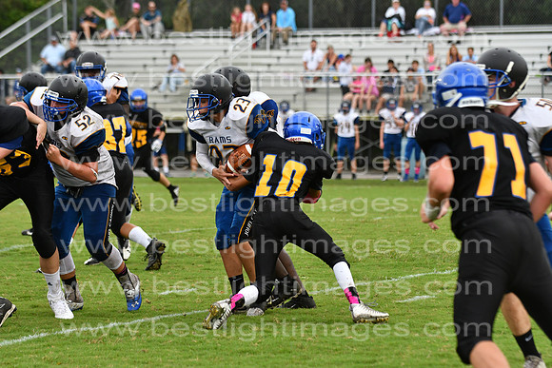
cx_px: 276
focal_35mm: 210
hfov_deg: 9.8
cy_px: 184
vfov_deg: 6.5
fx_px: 3221
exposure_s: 1/3200
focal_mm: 140
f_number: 3.5
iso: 800
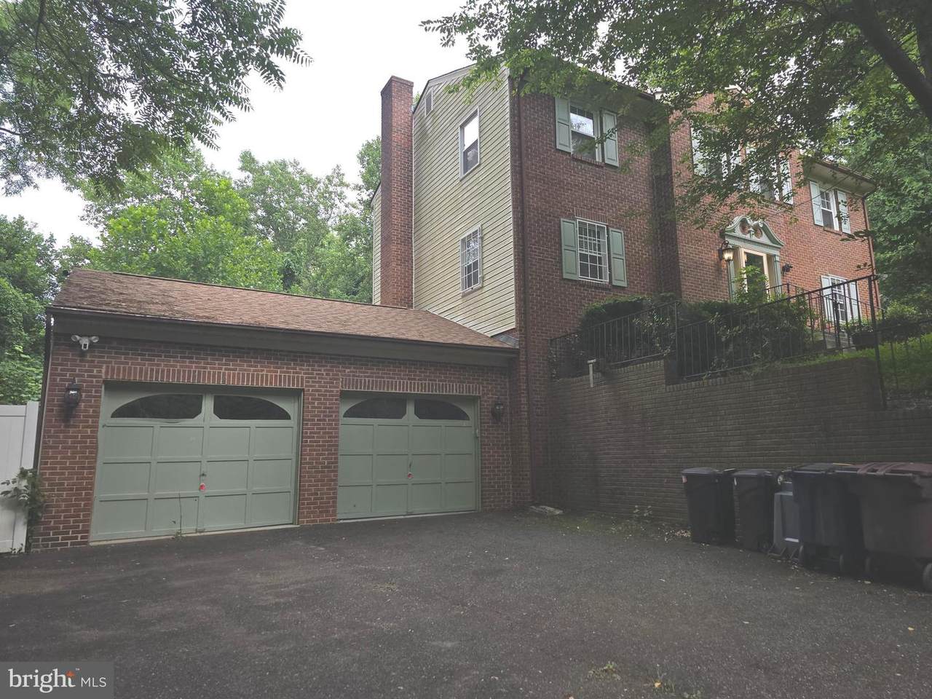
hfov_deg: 73.9
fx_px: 619
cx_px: 466
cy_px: 350
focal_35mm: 23
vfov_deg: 58.9
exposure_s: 1/195
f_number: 1.7
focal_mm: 6.3
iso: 12
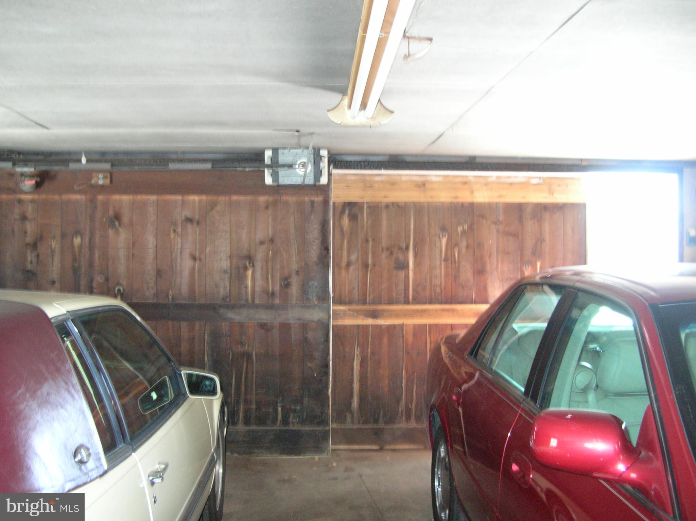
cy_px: 260
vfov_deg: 39.6
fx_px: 723
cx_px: 348
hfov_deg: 51.4
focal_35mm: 36
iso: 224
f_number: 2.7
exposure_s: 1/25.4
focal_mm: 6
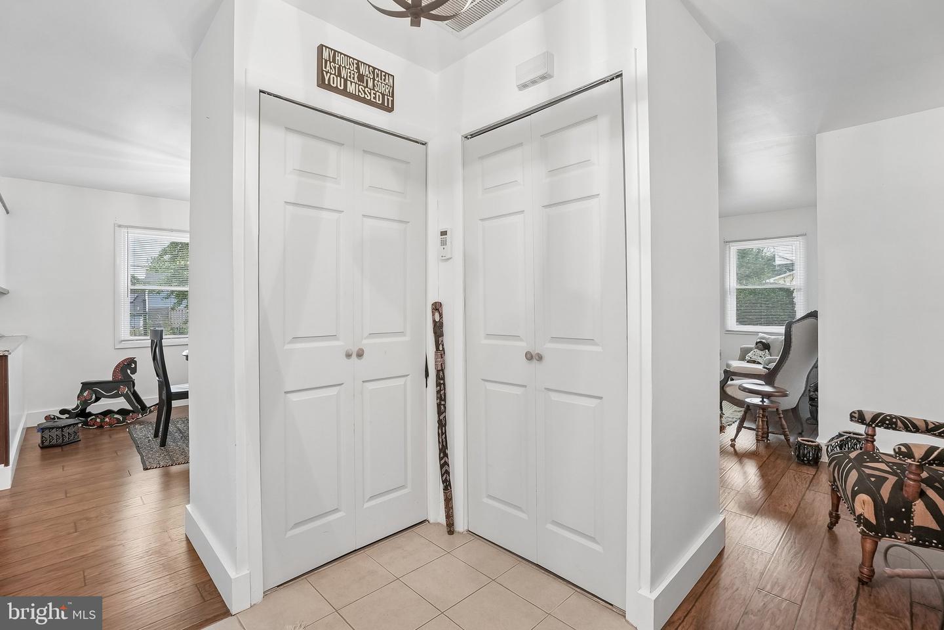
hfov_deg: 96.7
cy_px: 315
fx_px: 420
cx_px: 472
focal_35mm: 16
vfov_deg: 73.7
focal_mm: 16
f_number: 8
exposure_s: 1/6
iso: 400
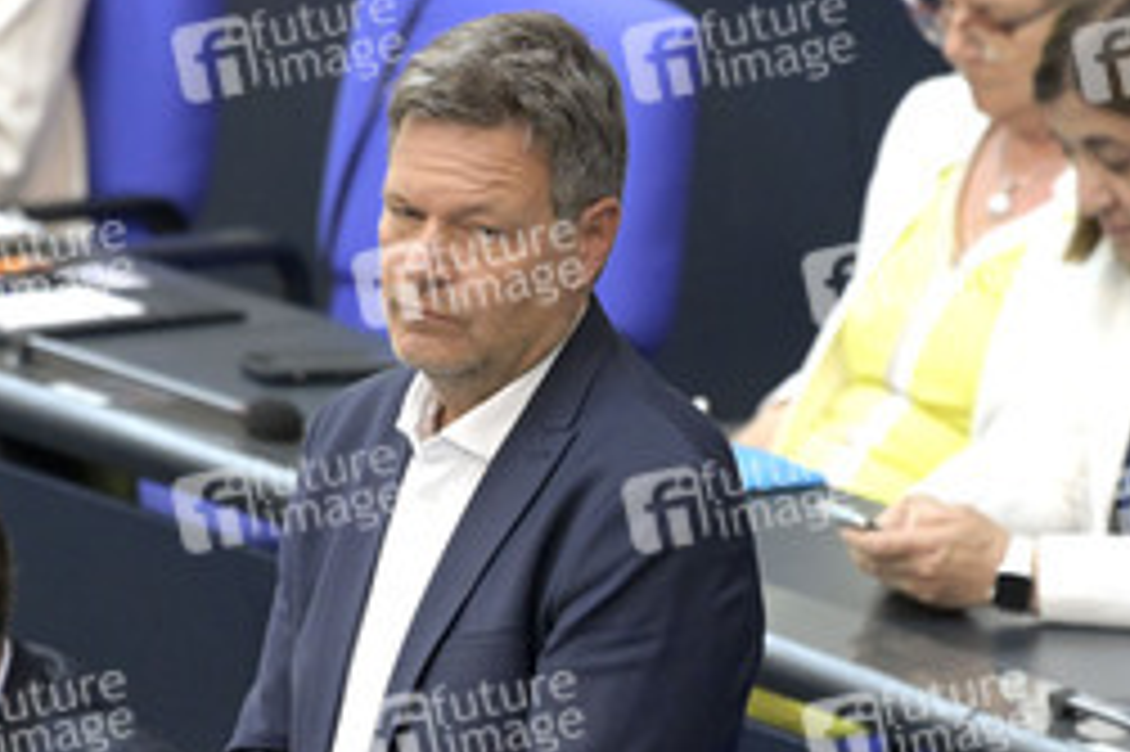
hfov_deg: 3.1
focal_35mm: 666
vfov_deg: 2.1
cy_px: 612
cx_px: 349
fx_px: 20891
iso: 8000
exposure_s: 1/400
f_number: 5.6
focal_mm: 370
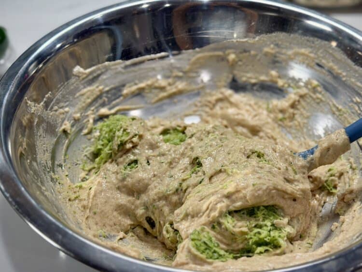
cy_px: 136
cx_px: 181
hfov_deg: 39.6
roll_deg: -1.6
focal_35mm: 48
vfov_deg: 30.3
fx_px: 502
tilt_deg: -42.9
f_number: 1.78
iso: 64
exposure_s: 1/120
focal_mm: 6.76
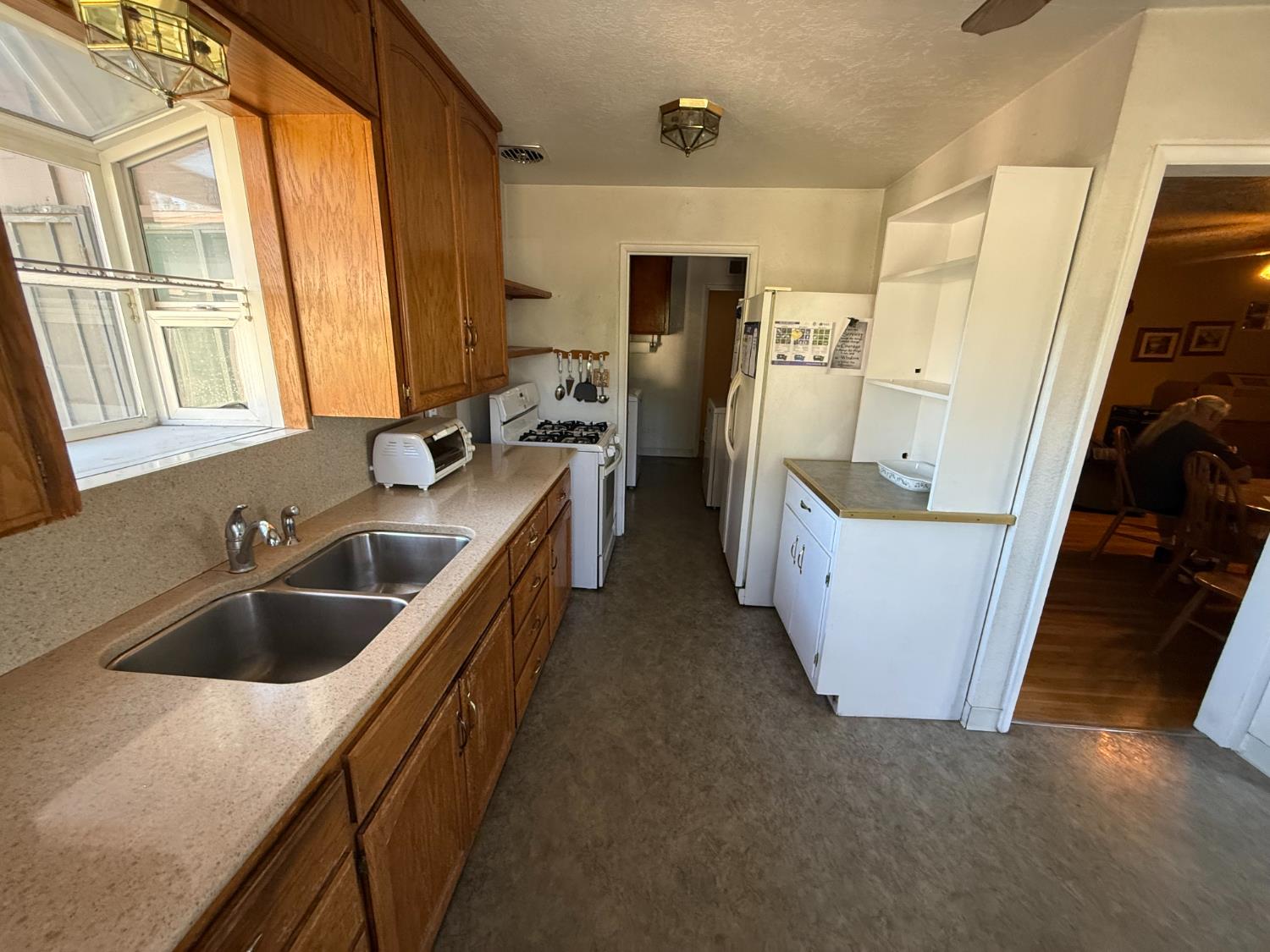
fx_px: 514
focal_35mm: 14
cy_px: 476
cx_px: 635
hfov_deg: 102.1
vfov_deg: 85.7
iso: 250
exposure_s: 1/60
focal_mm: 2.22
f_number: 2.2
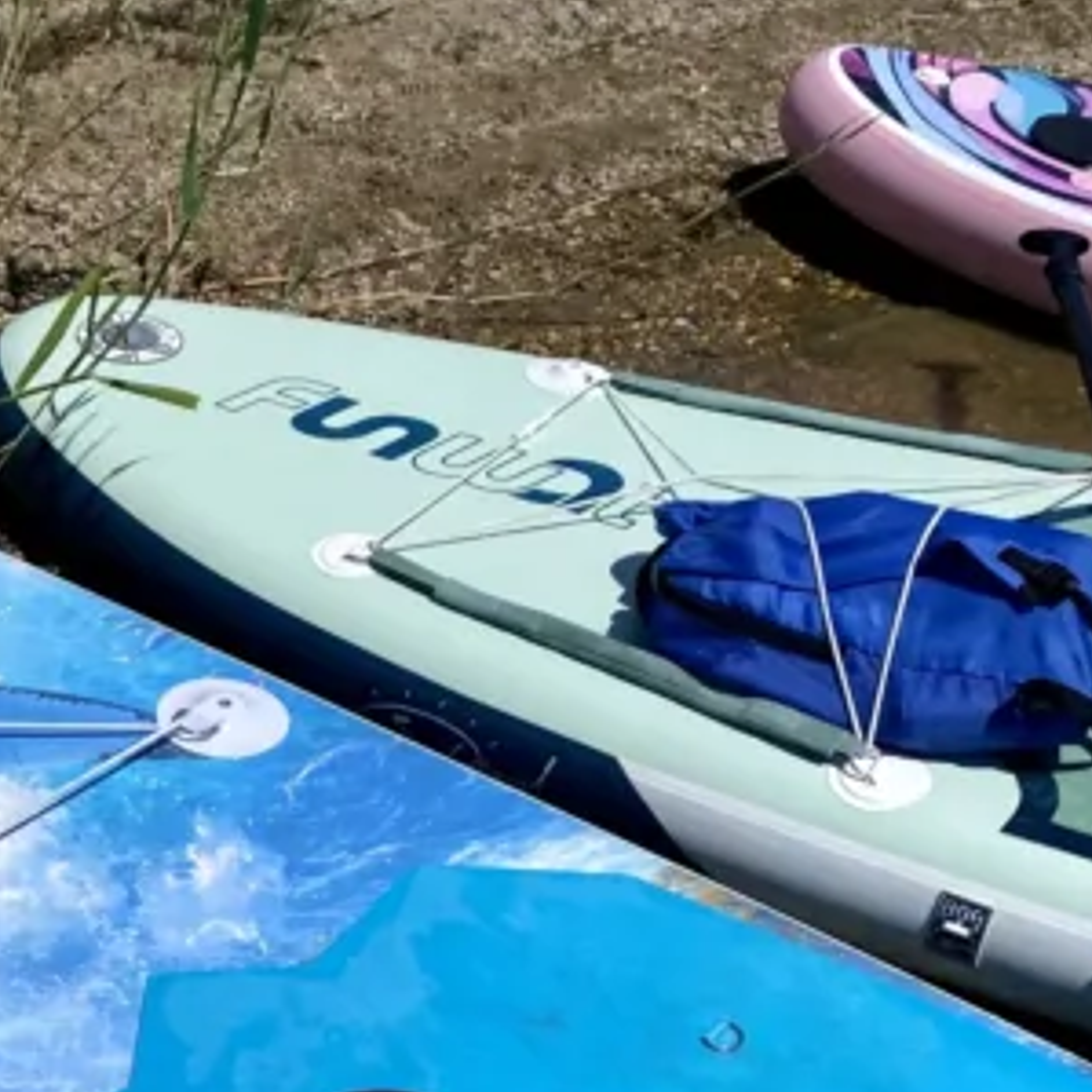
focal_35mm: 59
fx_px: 2106
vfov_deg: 28.0
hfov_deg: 27.3
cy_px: 986
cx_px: -18
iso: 32
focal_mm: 4.25
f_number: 1.8
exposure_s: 1/7194
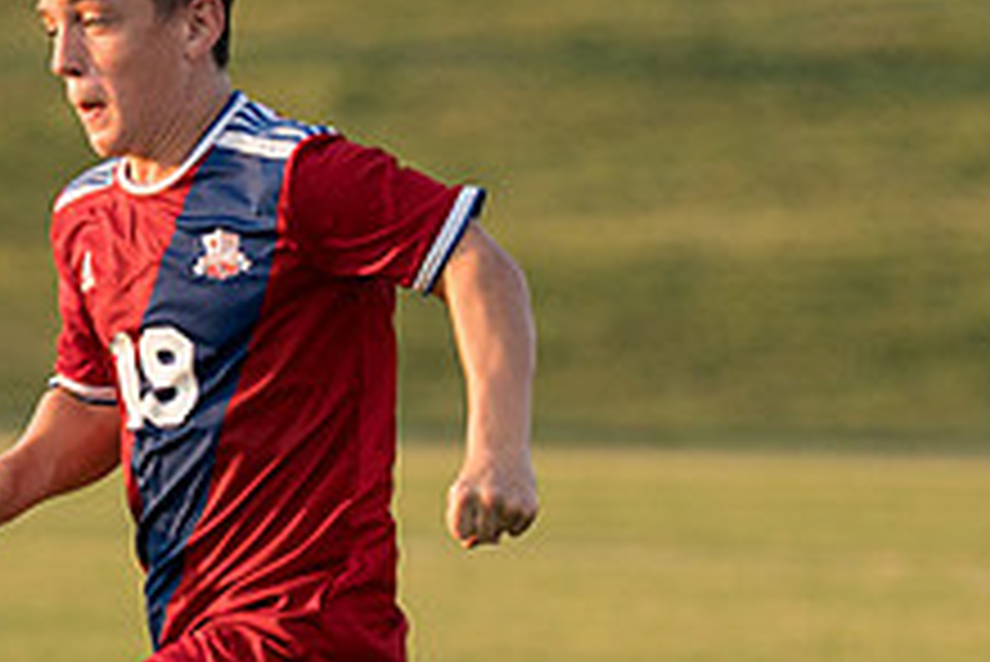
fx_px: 23142
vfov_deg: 1.6
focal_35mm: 841
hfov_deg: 2.5
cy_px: 615
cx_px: 222
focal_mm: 153
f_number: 2.8
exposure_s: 1/1250
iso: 400
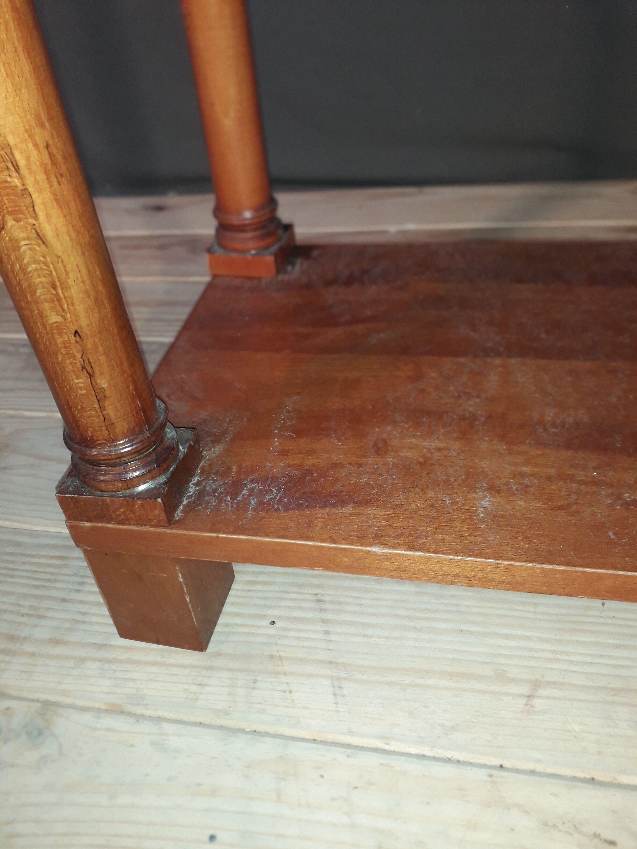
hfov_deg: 51.4
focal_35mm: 27
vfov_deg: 65.3
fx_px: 662
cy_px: 424
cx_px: 318
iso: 80
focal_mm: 3.6
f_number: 1.9
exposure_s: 1/100
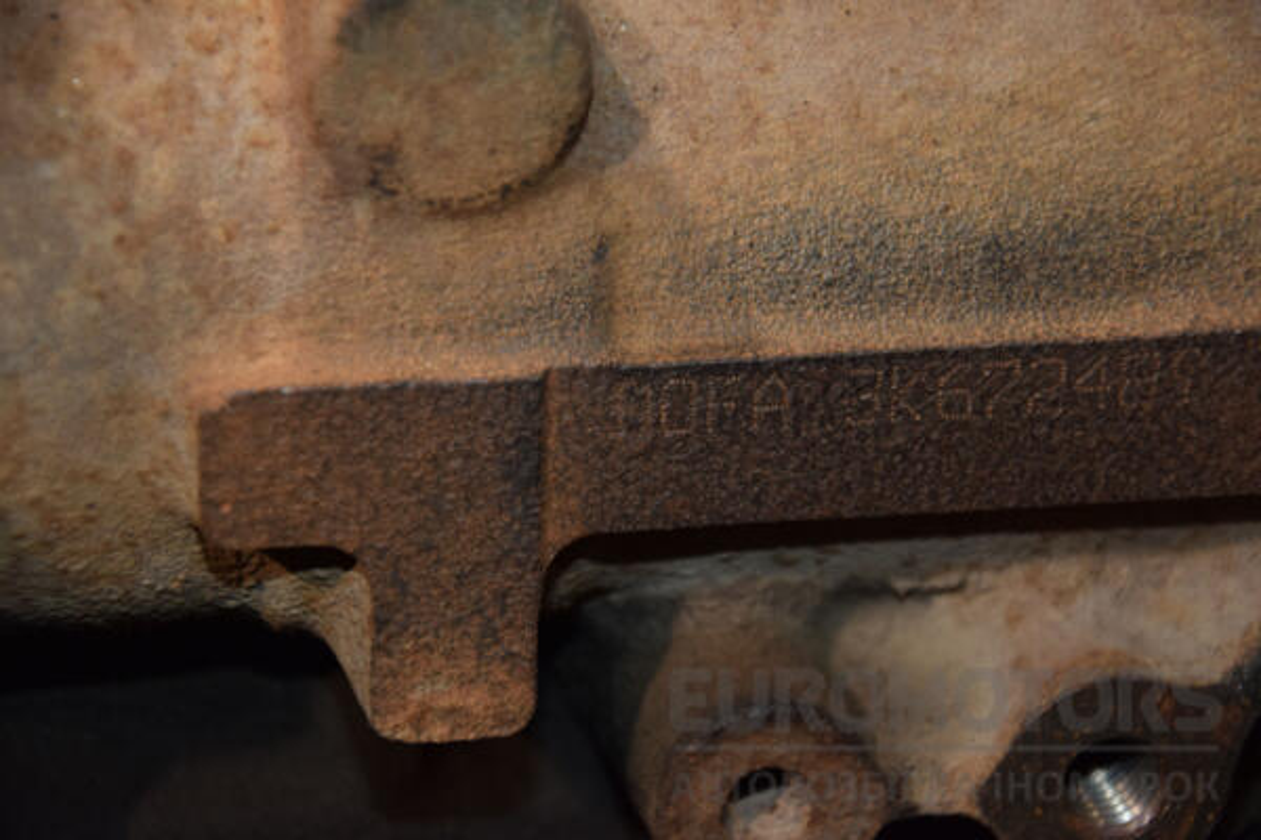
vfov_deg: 8.7
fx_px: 5516
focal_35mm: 158
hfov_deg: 13.0
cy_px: 420
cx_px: 630
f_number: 5.6
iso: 800
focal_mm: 105
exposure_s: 1/60
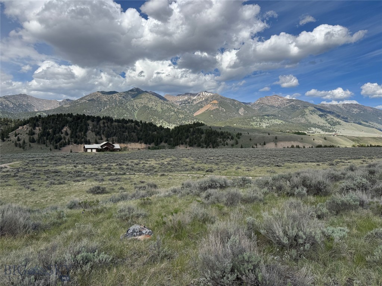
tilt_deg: -0.8
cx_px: 191
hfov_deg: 71.6
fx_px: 265
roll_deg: +0.2
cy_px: 143
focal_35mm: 24
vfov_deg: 56.8
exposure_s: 1/5348
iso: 80
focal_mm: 6.76
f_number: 1.78
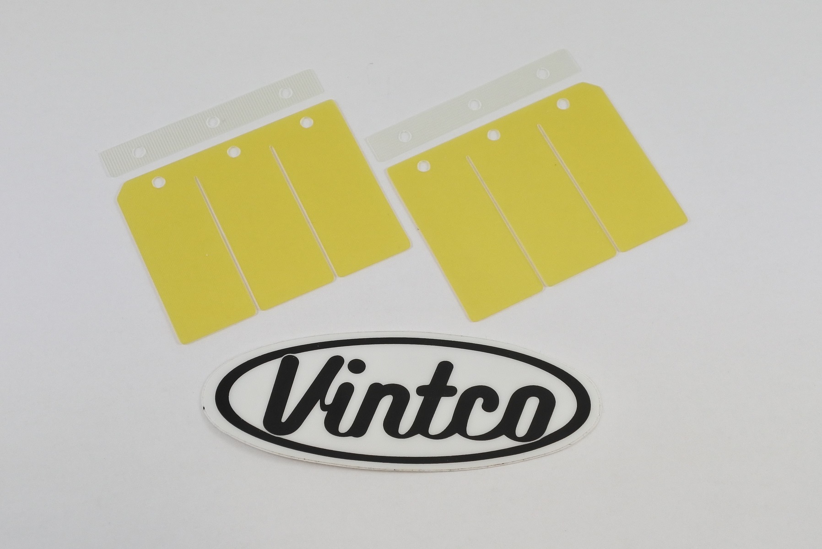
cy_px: 274
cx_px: 411
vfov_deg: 33.4
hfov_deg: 48.5
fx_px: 913
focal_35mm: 40
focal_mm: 15
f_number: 4.2
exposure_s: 1/200
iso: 400
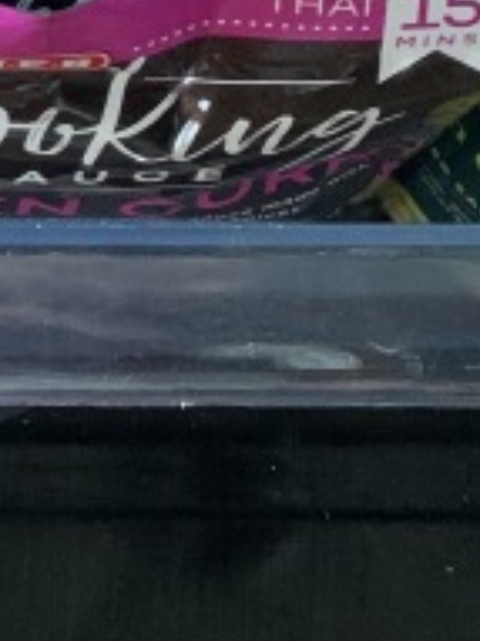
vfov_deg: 14.6
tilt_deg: -57.1
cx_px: -198
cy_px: -565
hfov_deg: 12.3
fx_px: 2147
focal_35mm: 116
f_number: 1.8
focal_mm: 4.25
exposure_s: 1/33
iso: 400
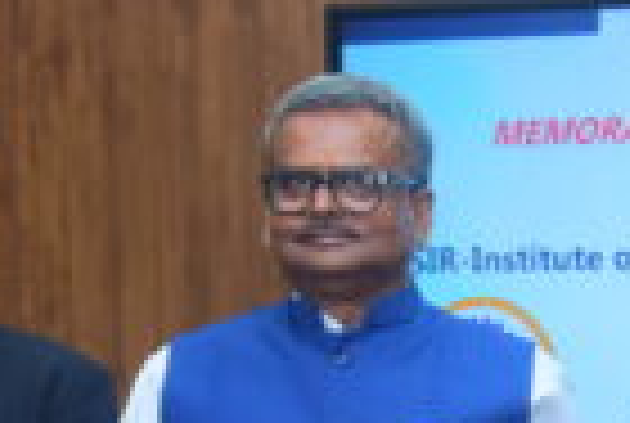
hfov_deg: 12.1
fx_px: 2876
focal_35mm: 164
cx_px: 828
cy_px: 470
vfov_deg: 8.3
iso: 1250
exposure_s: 1/125
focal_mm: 30
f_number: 5.6
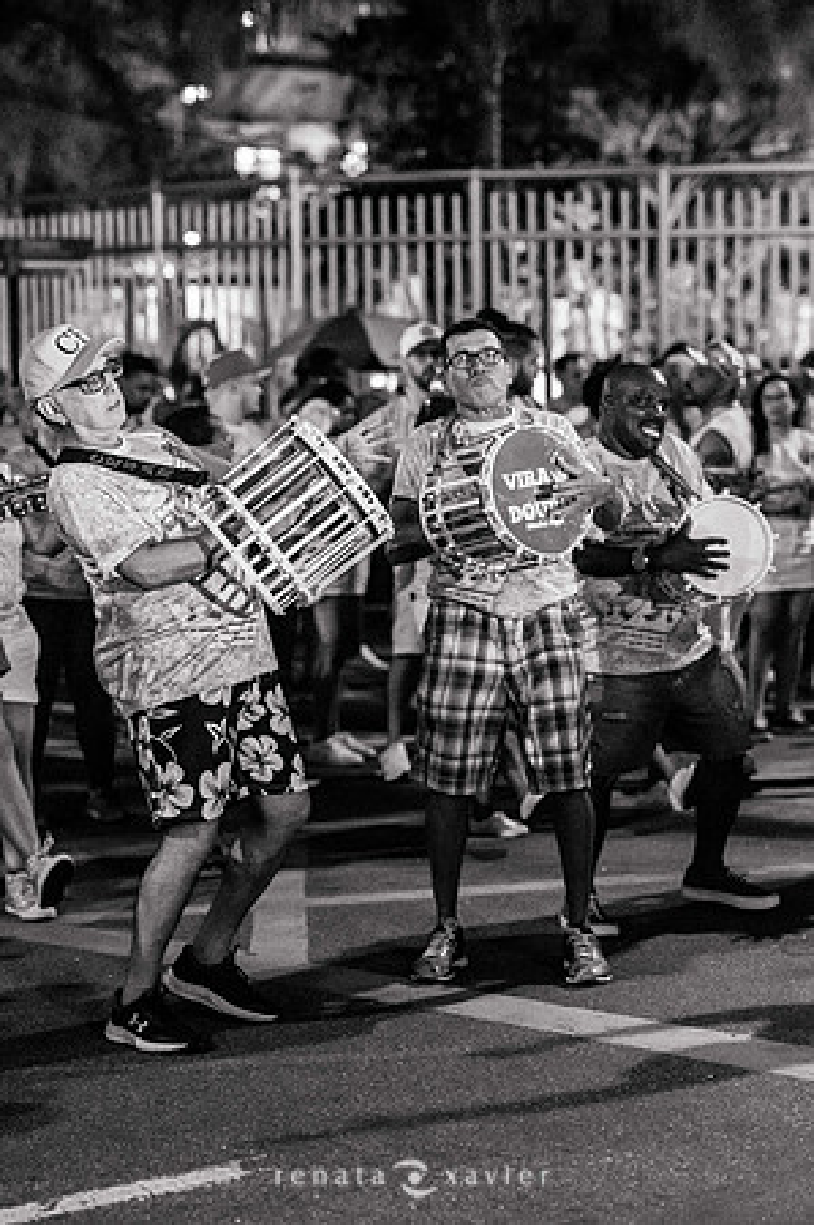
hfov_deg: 18.1
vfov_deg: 27.0
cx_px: 407
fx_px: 2549
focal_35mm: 75
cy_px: 612
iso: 2000
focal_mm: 50
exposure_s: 1/250
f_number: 1.8
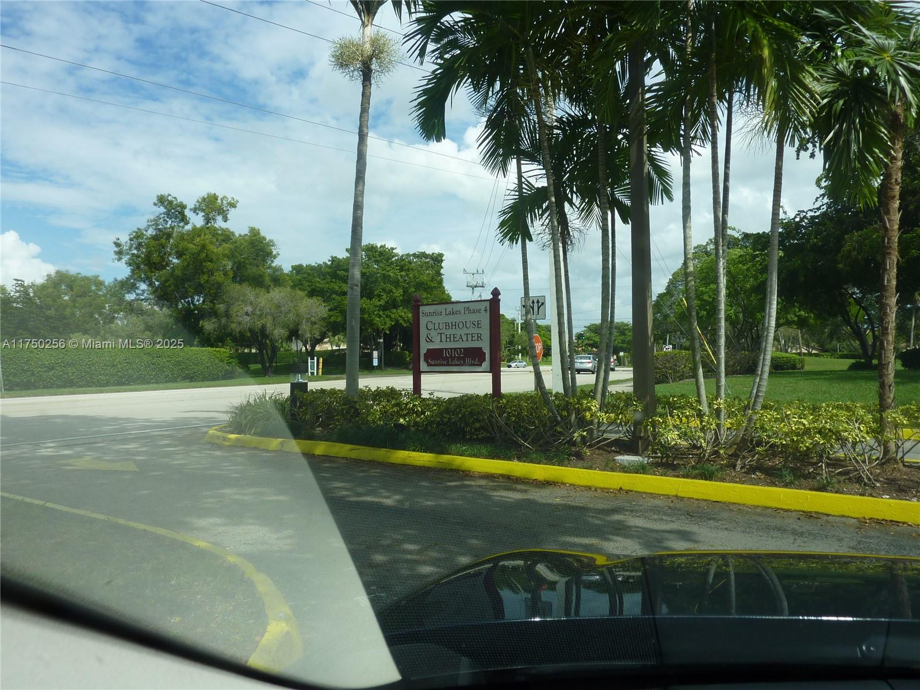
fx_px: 664
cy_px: 345
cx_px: 460
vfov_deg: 54.9
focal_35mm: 25
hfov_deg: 69.4
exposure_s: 1/500
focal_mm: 4.1
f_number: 4.5
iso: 80
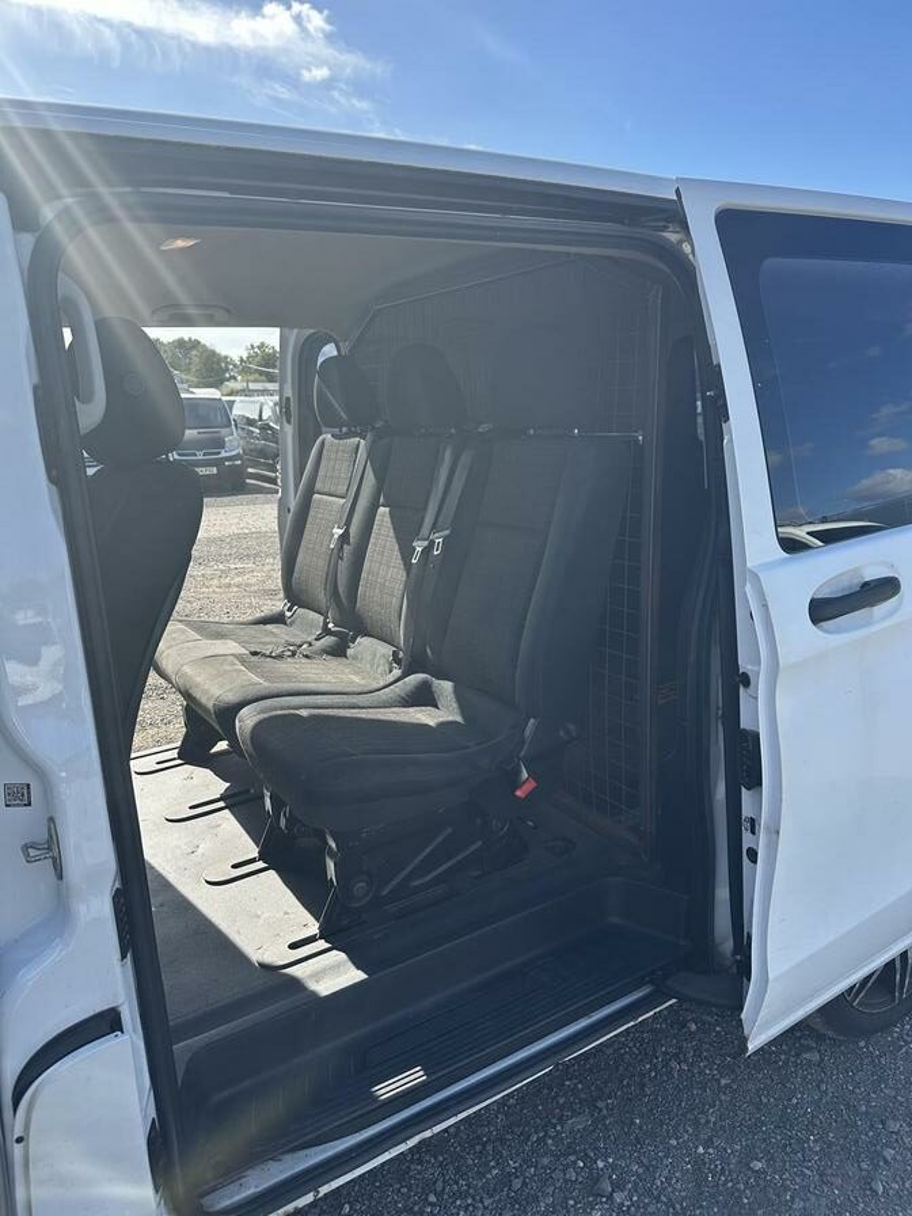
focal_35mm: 24
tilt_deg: -12.5
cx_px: 456
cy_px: 608
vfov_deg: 71.6
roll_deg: +0.2
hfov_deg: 56.8
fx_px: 843
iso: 80
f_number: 1.78
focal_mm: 6.86
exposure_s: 1/1393
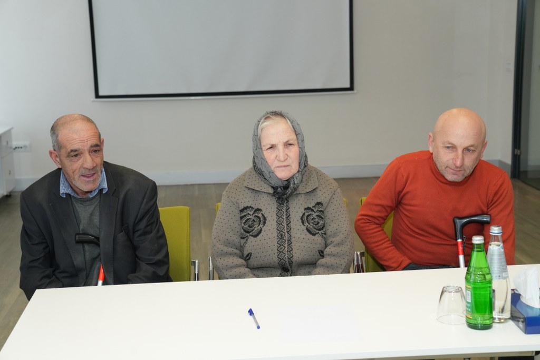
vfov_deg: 21.9
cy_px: 180
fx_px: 930
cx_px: 270
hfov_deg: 32.4
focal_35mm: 62
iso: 1600
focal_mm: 62
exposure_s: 1/250
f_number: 6.3
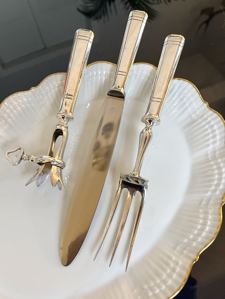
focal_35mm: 26
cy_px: 150
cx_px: 112
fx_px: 225
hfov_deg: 53.1
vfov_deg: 67.3
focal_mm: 5.7
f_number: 1.5
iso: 320
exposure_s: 1/50
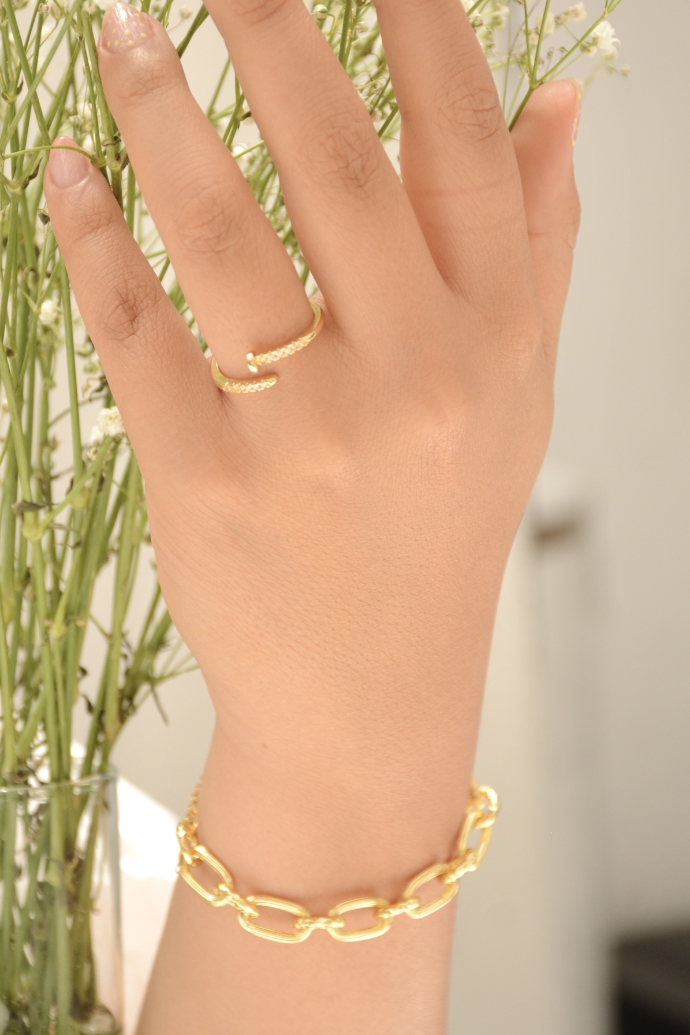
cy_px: 411
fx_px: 3104
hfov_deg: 12.7
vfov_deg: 18.9
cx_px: 303
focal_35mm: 108
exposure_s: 1/640
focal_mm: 56
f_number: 7.1
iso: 500
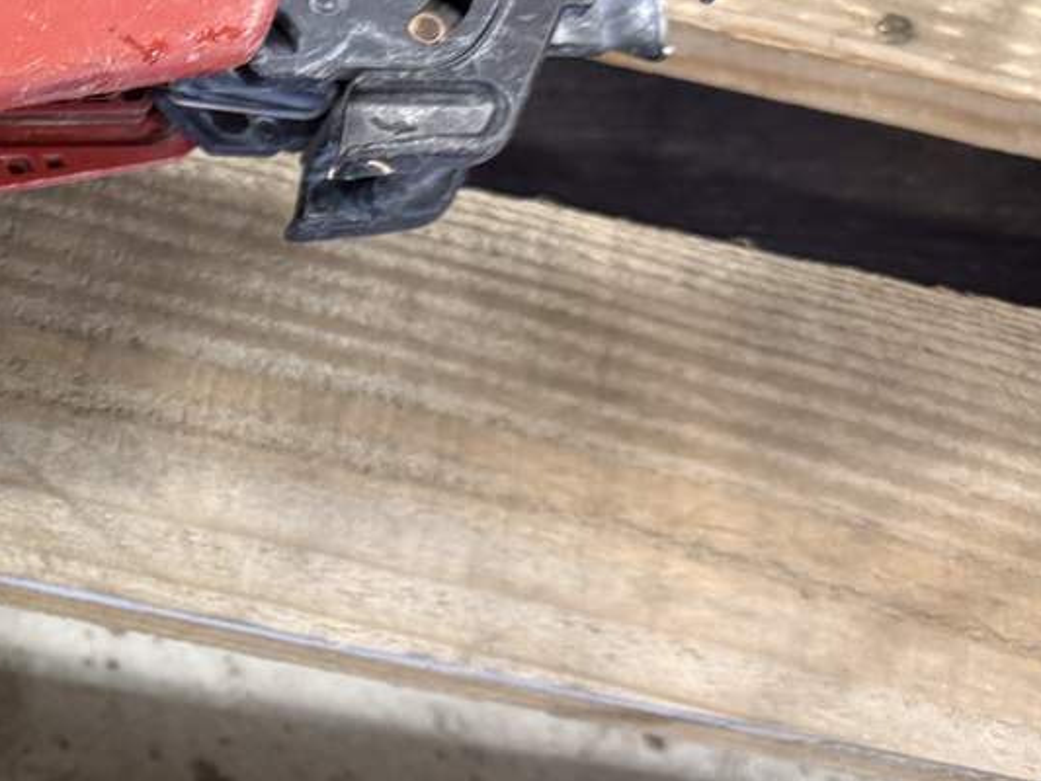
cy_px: 500
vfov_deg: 20.4
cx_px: -441
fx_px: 2166
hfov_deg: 22.9
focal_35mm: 72
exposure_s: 1/50
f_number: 1.78
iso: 250
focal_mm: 6.76
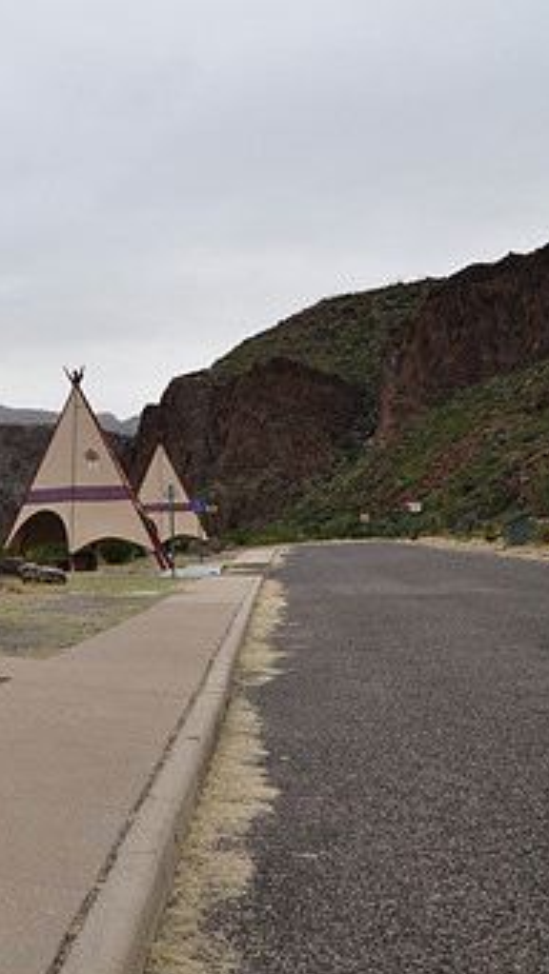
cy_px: 433
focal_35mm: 48
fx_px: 1241
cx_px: -232
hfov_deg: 21.6
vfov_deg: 42.8
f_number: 7.1
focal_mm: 18
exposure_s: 1/40
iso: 400
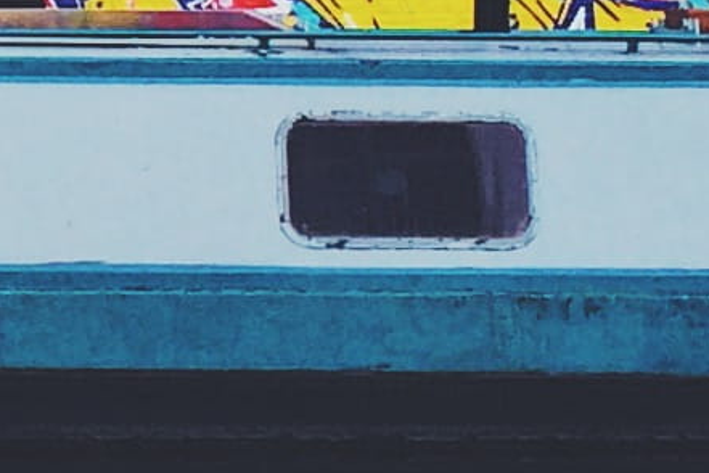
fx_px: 4392
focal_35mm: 223
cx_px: -698
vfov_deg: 6.1
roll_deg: +0.7
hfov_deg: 8.7
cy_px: -233
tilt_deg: +3.2
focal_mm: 4.15
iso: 32
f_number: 2.2
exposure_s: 1/1109
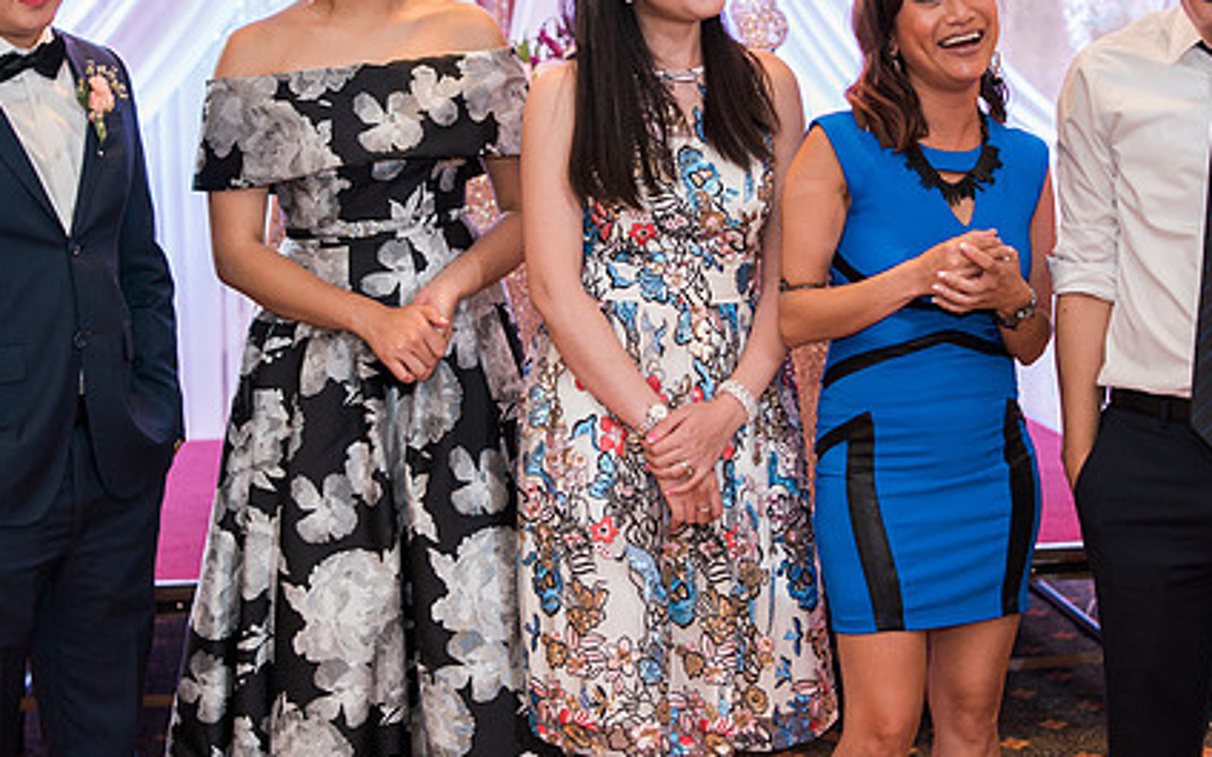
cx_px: 580
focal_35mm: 68
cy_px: 251
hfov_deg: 30.2
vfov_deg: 19.1
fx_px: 2246
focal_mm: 35
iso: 500
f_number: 2
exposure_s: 1/160
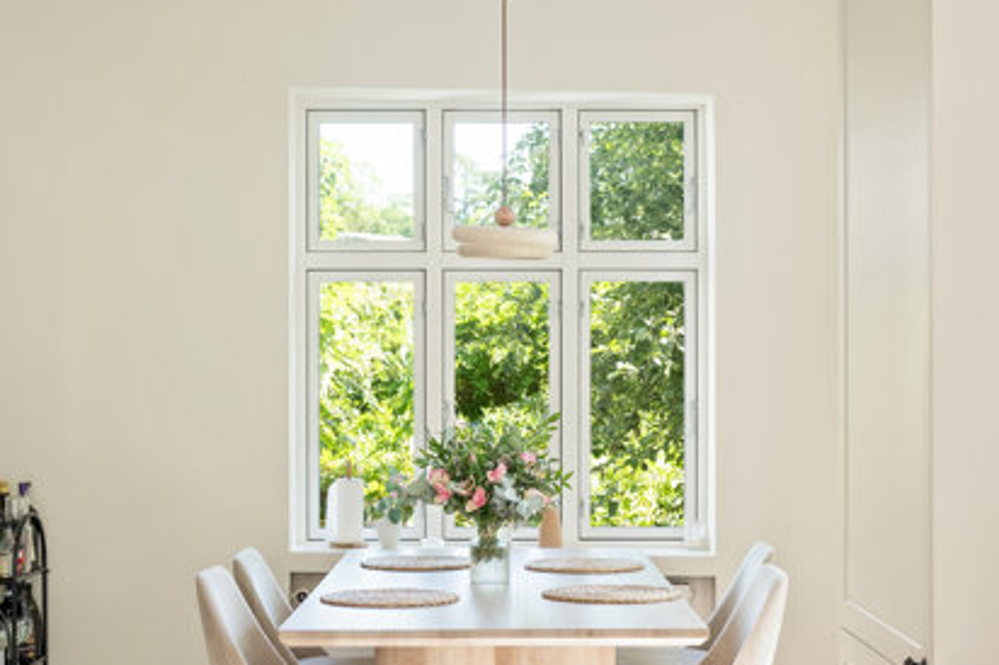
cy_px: 397
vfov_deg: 20.0
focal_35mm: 68
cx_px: 436
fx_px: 1885
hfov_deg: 29.6
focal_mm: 35
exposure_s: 1/80
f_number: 5.6
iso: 1000
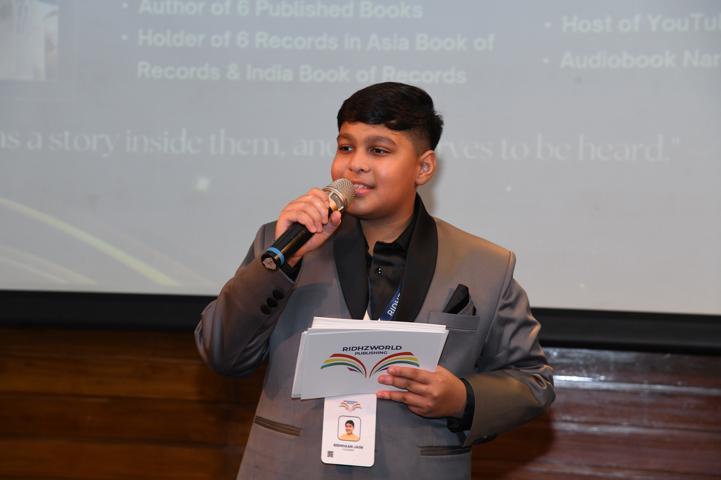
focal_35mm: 120
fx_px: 2403
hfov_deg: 17.1
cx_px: 360
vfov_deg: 11.4
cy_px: 240
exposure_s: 1/160
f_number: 5.6
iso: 1000
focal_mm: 120
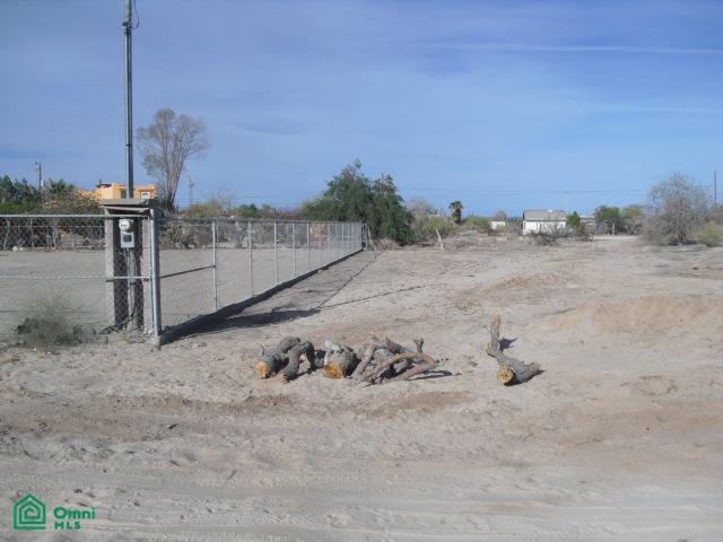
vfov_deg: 39.7
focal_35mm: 36
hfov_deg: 51.4
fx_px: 752
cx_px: 362
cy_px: 271
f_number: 7.8
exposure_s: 1/250
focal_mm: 6.3
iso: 64
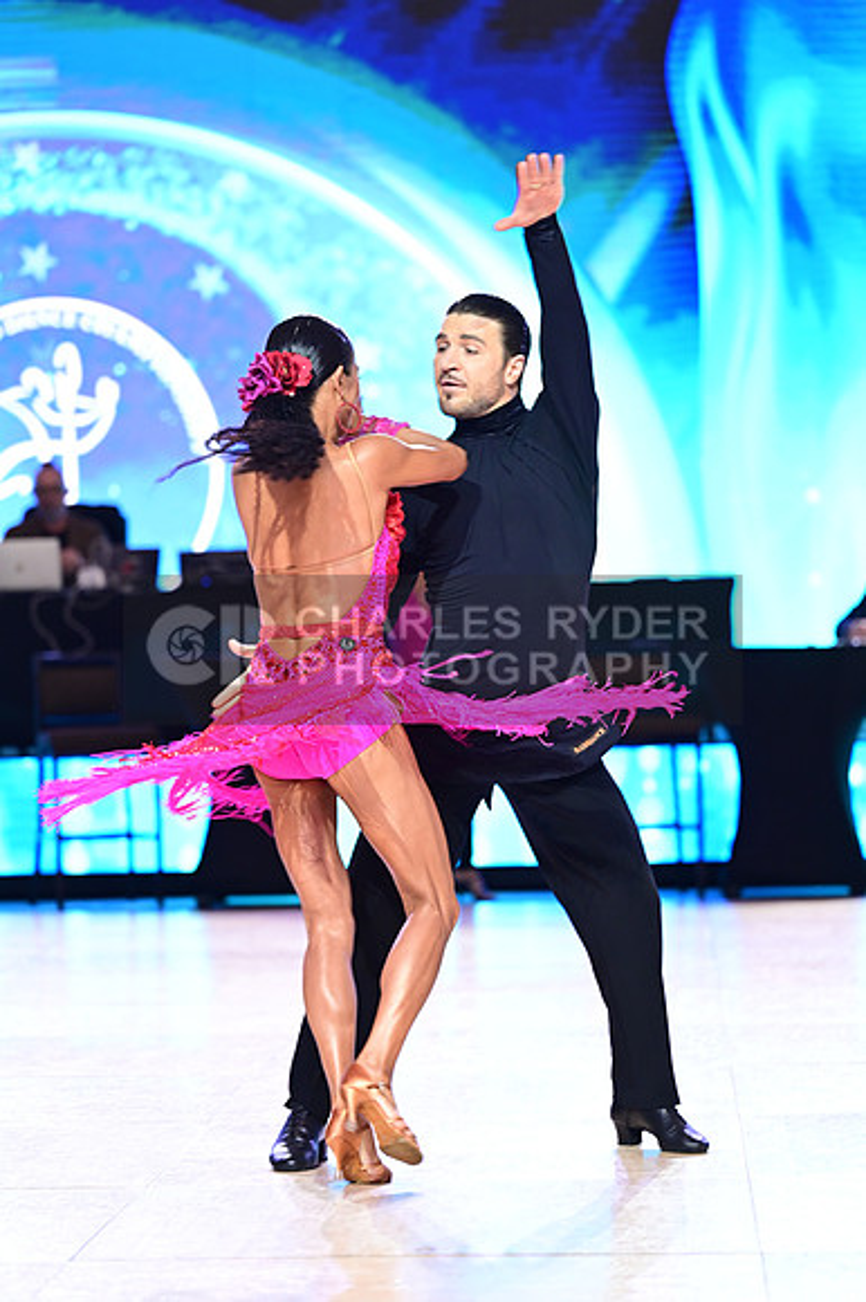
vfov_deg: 17.8
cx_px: 433
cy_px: 651
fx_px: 4154
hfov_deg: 11.9
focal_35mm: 115
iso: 2000
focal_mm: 115
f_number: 2.8
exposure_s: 1/320
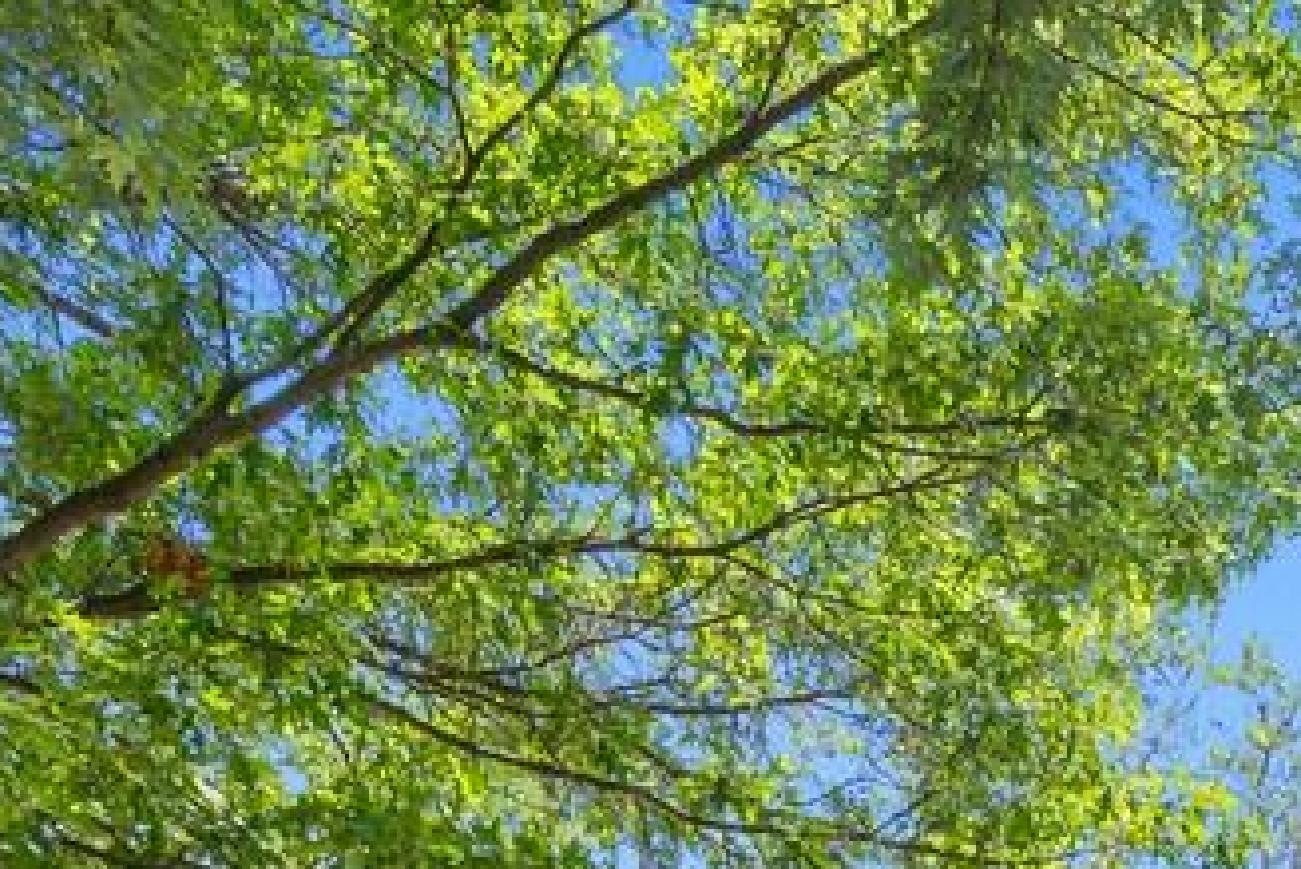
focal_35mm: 78
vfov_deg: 13.6
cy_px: 1984
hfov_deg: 23.0
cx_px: 1702
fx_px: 2820
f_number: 9
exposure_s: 1/125
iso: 320
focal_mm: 17
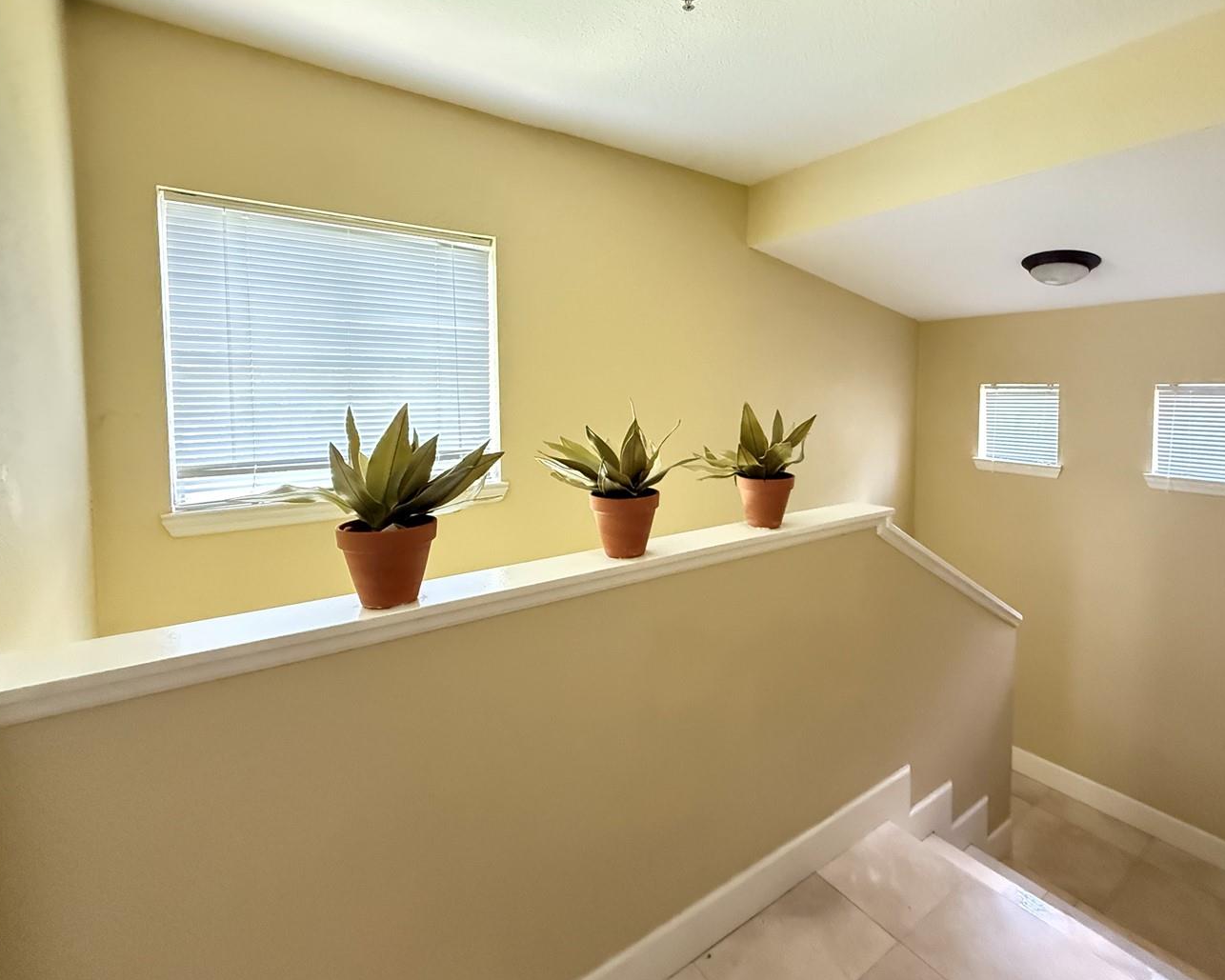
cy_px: 426
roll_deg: -0.1
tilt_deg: -1.3
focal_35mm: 17
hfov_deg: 88.8
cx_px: 717
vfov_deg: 76.6
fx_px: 616
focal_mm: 2.22
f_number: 2.2
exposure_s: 1/60
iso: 1250
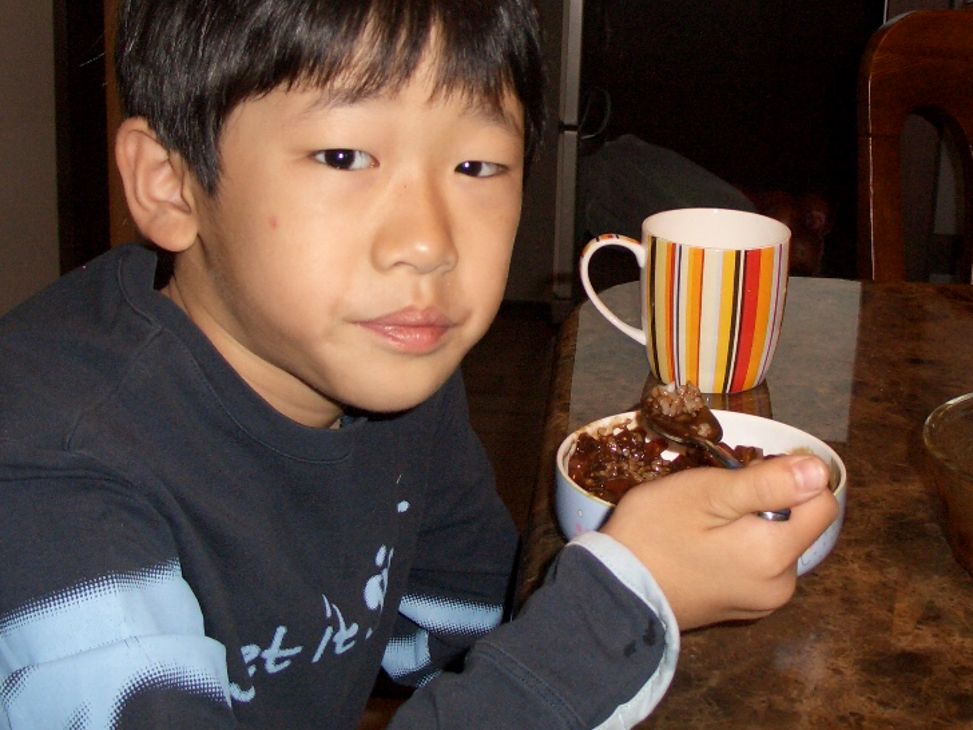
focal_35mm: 58
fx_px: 1630
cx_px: 573
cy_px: 206
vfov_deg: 25.0
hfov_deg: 33.1
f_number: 2.8
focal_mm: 7.1
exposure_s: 1/60
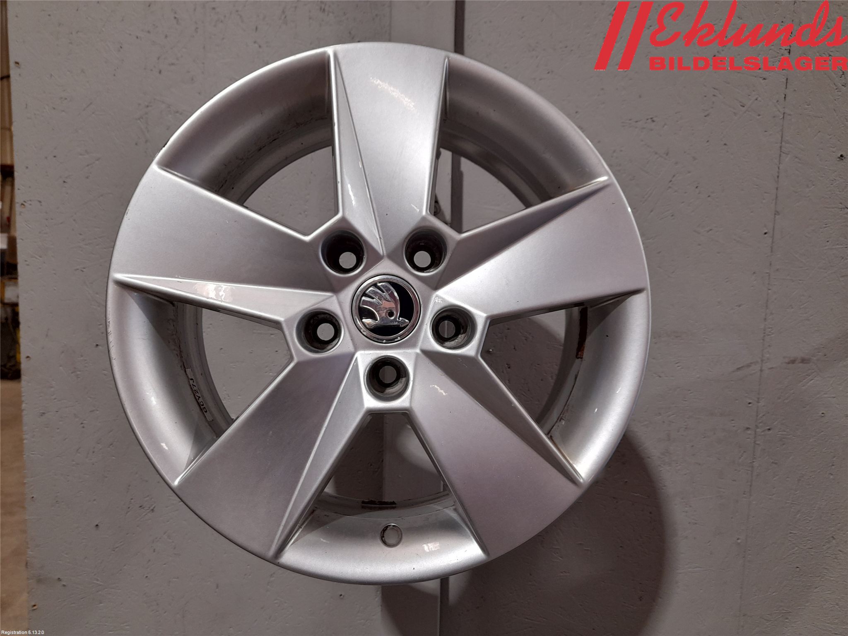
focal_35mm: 25
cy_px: 318
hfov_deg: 69.4
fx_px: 612
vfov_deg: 54.9
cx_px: 424
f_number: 2
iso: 125
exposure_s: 1/50
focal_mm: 4.6
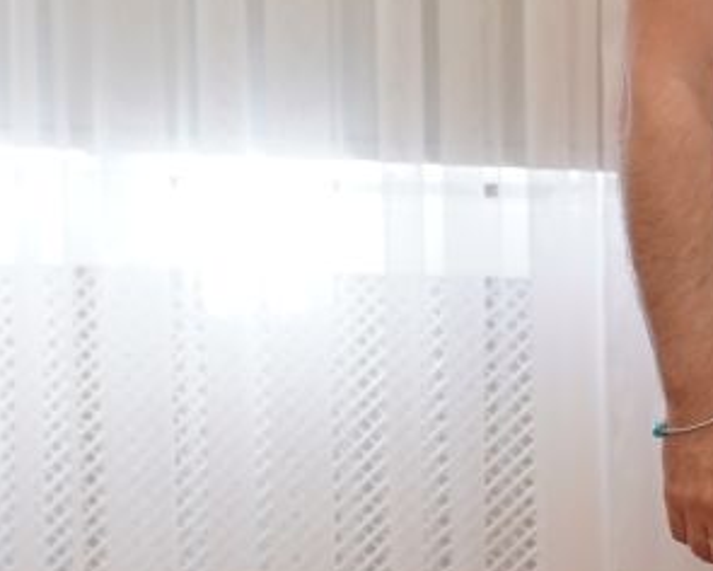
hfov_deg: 10.4
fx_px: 3419
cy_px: -82
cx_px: 1692
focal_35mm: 162
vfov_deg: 9.4
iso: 1600
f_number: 3.2
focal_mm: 34
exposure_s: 1/125
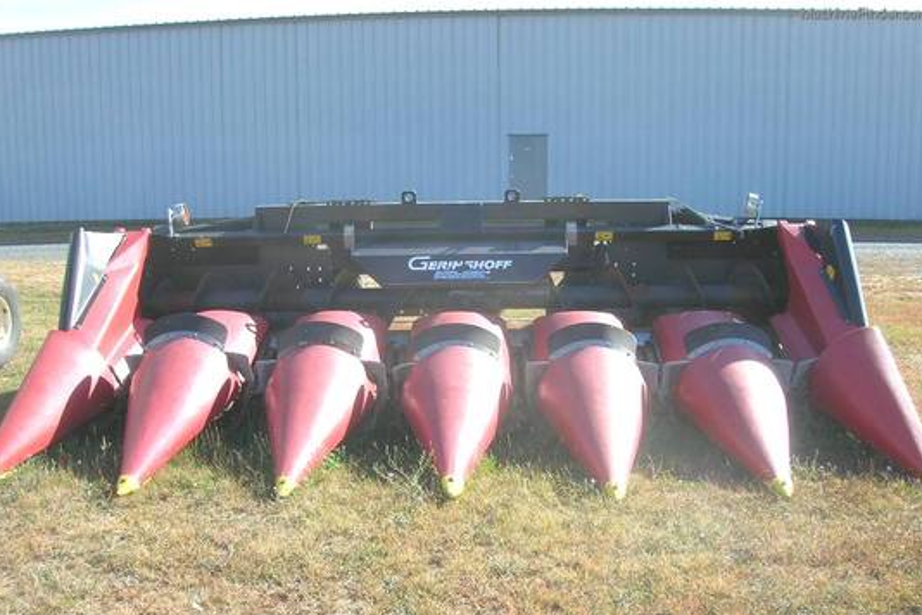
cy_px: 351
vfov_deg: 36.8
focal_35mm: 36
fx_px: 922
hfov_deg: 53.1
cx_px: 459
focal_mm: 5.7
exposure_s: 1/140
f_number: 4.9
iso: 50
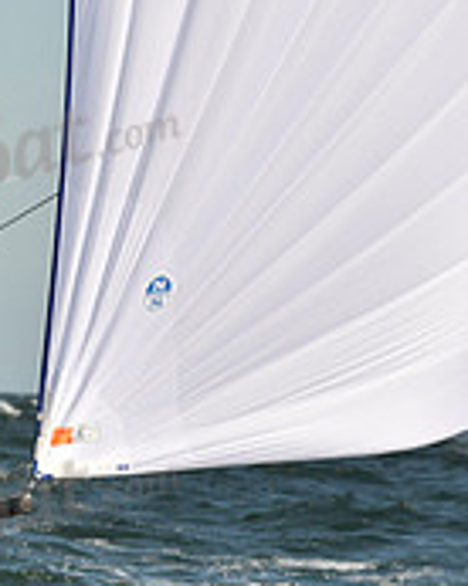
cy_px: 398
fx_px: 10927
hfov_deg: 2.4
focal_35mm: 630
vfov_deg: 3.1
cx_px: -471
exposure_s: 1/1000
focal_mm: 200
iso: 250
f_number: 7.1
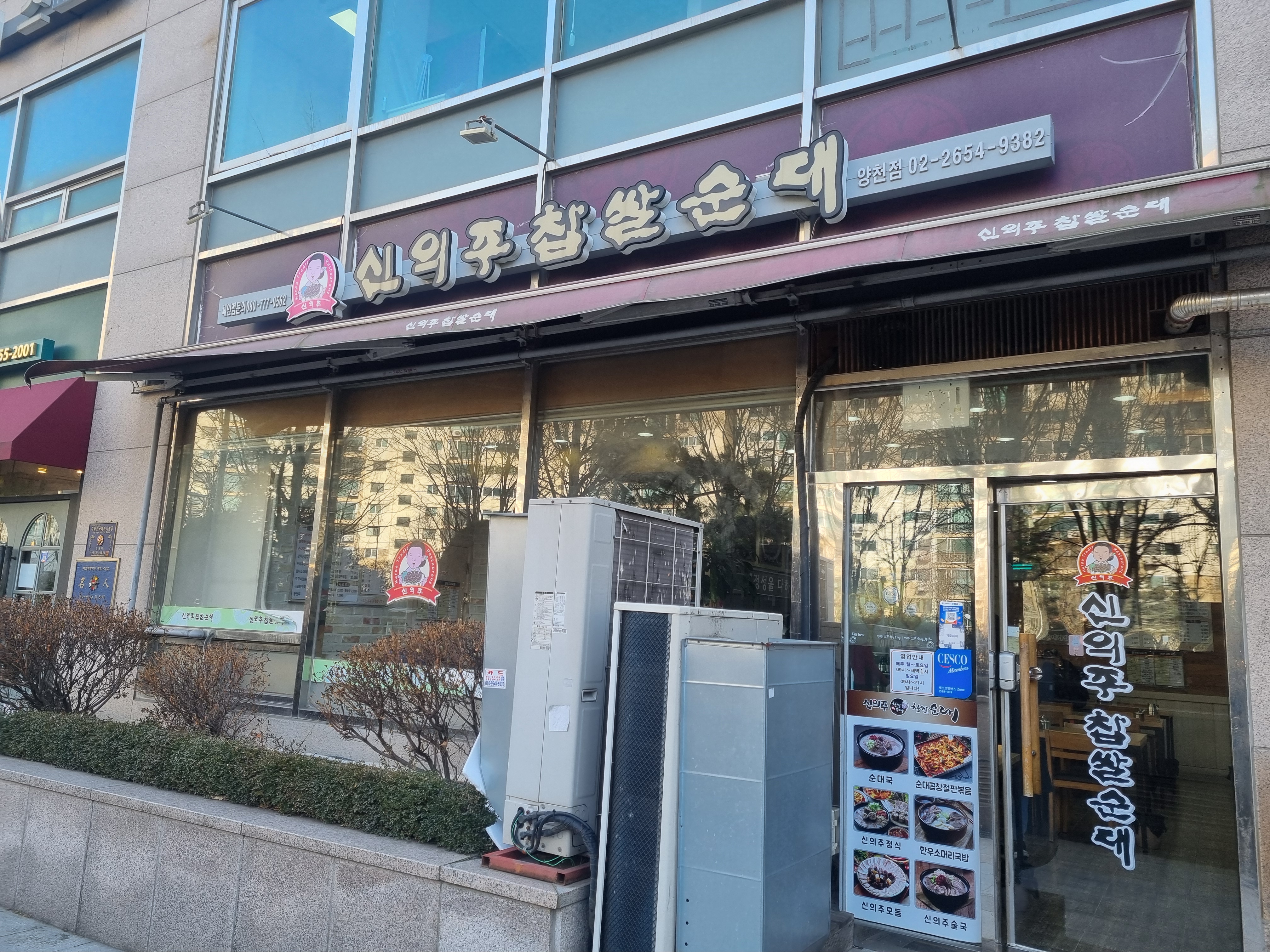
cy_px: 476
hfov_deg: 67.3
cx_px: 635
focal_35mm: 26
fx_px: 954
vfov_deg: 53.1
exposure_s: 1/238
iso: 50
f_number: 1.8
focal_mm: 5.4
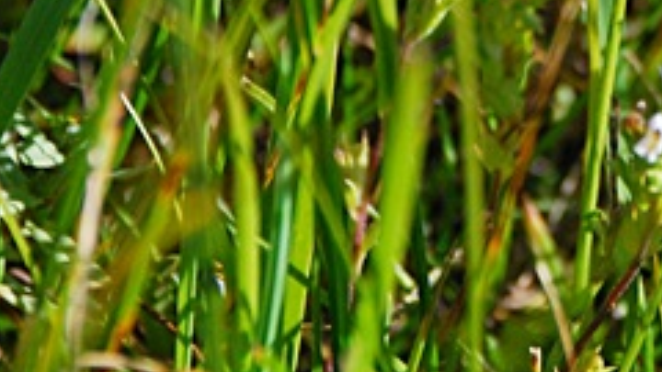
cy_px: -298
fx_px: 7373
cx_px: 692
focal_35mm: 420
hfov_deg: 5.1
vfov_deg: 2.9
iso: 400
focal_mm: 80
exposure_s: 1/1000
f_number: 5.6
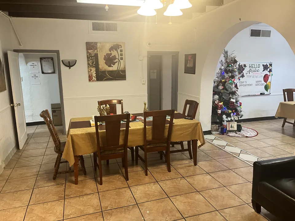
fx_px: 222
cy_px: 110
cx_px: 148
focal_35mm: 26
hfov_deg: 67.3
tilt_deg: -10.5
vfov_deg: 53.1
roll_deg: +0.7
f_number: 1.6
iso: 320
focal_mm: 5.1
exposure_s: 1/60
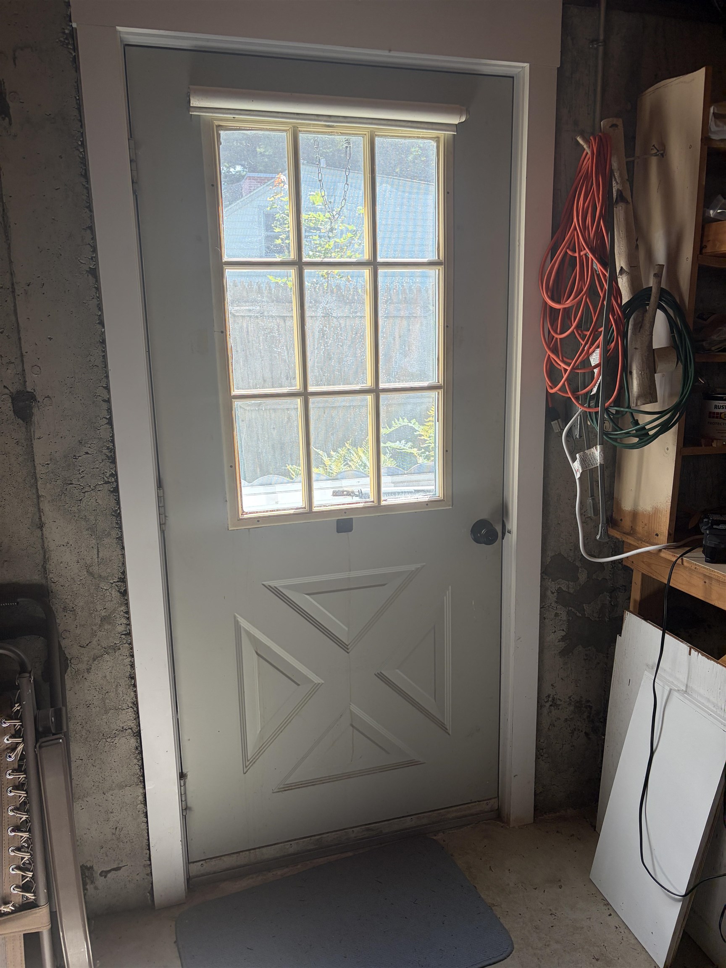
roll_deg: -0.3
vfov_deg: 67.3
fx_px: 727
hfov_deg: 53.1
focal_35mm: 26
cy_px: 484
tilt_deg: -11.8
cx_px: 363
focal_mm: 5.96
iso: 50
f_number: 1.6
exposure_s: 1/122
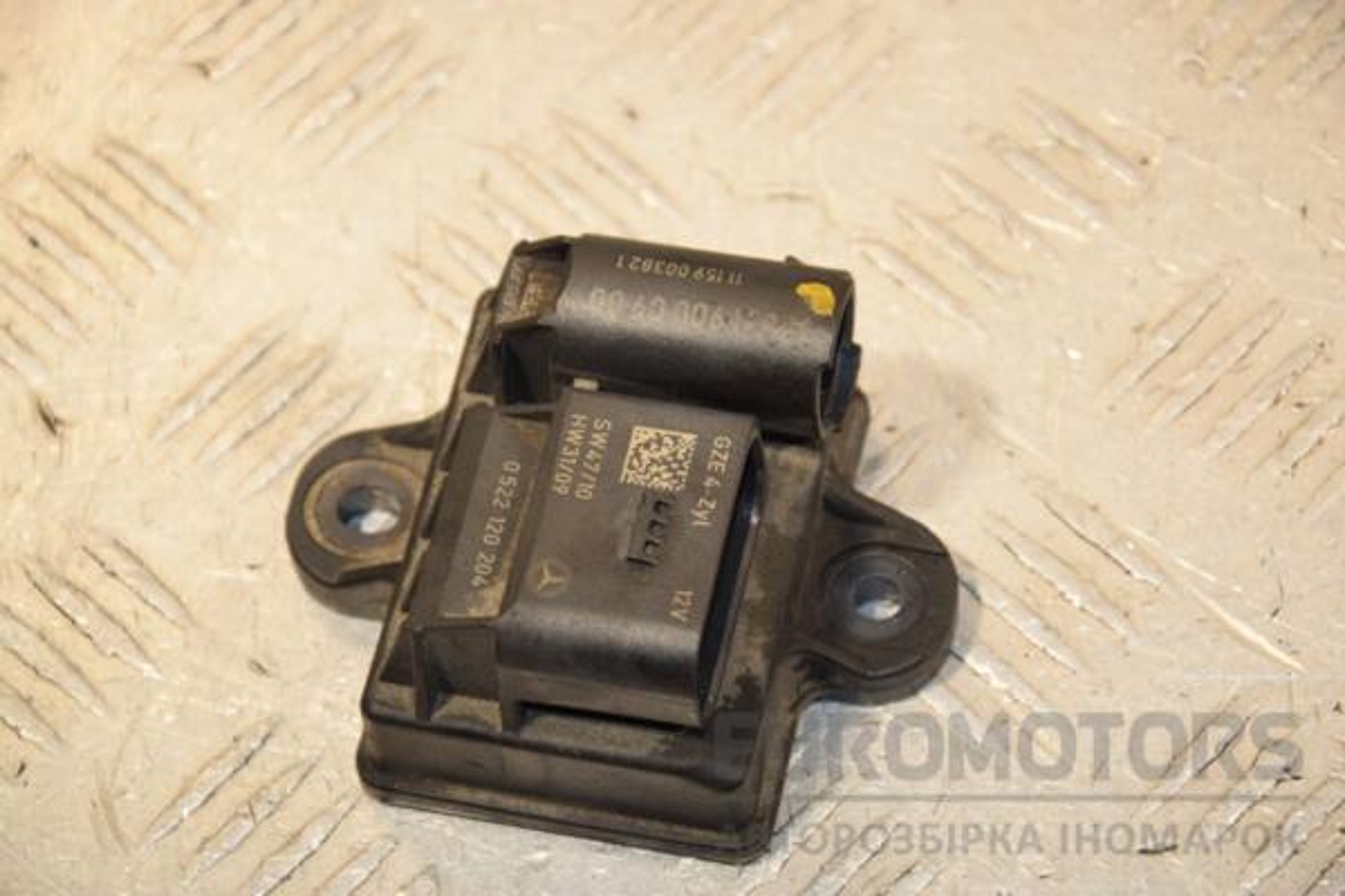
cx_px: 672
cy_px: 448
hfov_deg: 13.0
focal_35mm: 158
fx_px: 5884
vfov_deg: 8.7
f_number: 7.1
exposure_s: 1/200
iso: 800
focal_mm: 105
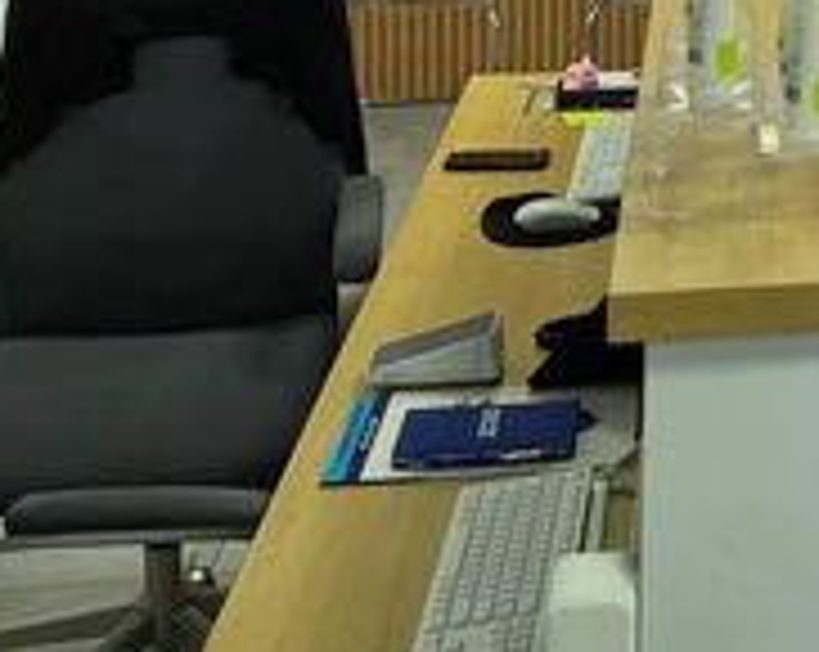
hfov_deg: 20.5
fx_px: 1912
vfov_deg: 18.1
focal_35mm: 79
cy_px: -189
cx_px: 1251
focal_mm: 6.5
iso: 32
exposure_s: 1/120
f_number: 1.4
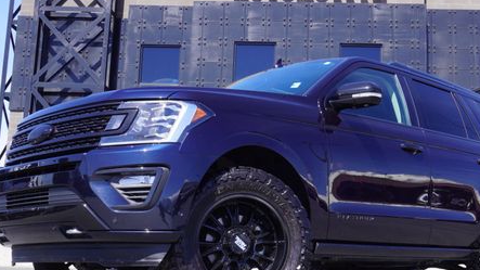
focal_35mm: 57
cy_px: 129
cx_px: 283
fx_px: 722
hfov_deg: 36.7
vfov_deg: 21.2
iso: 100
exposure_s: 1/100
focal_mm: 25
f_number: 8
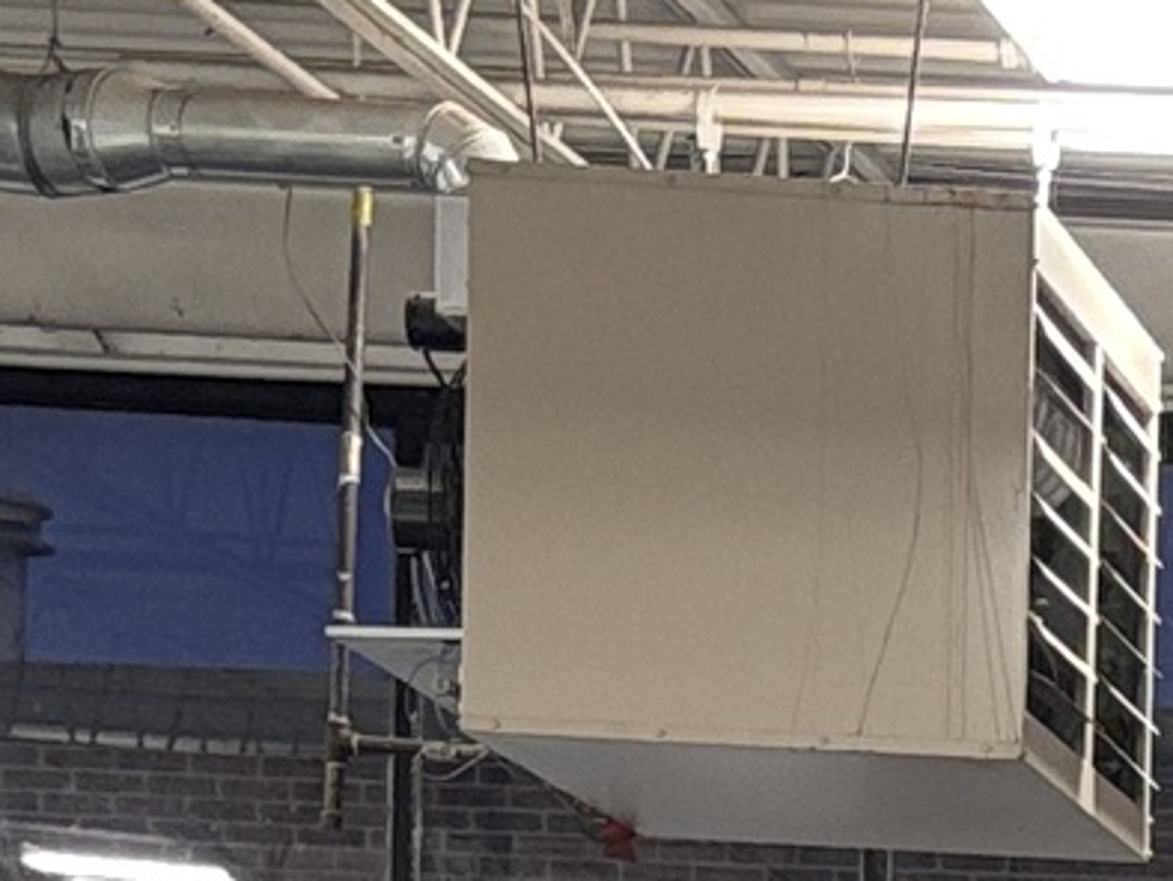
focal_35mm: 190
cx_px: 2921
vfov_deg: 7.4
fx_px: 6442
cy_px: 2060
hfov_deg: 9.2
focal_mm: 5.96
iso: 160
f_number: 1.6
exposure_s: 1/60
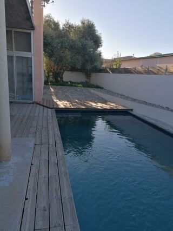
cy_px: 116
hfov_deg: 51.3
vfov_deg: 65.3
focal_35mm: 27
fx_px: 180
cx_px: 86
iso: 50
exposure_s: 1/795
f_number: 1.8
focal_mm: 4.75
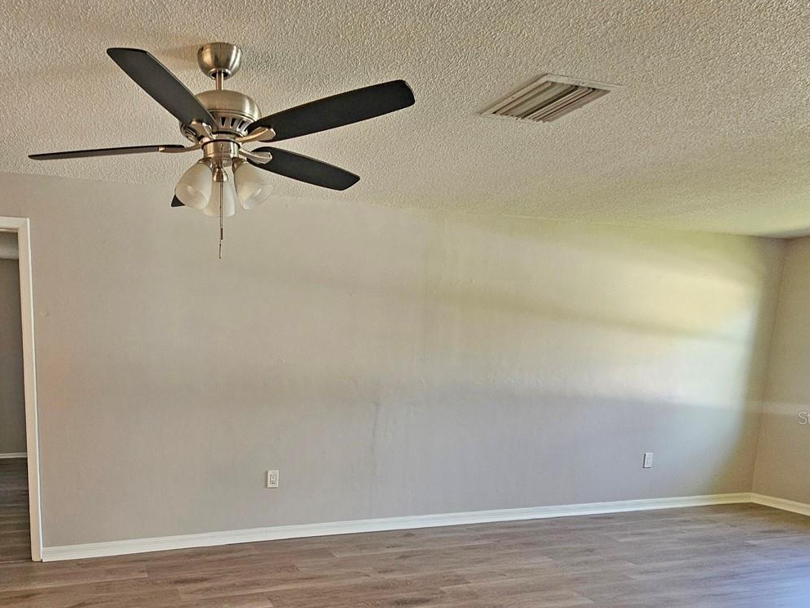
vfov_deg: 61.5
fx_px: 492
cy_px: 417
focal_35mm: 21
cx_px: 221
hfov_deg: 74.4
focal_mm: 2.2
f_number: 2.2
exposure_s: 1/60
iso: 320
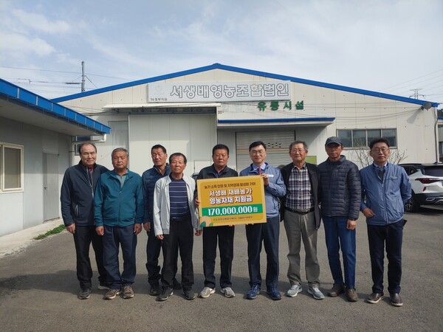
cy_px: 166
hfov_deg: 69.4
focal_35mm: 25
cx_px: 222
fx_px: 320
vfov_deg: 54.9
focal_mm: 4.23
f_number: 1.5
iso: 50
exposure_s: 1/3571
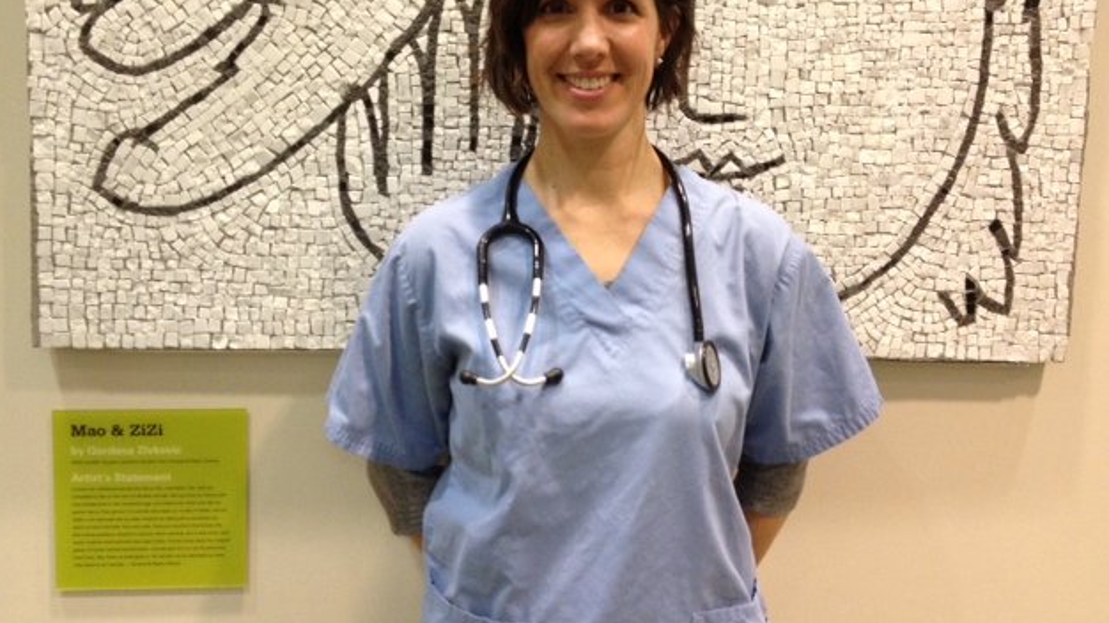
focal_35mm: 39
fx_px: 1147
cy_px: 214
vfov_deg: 30.2
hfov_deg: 51.6
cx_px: 547
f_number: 2.4
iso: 250
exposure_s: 1/20
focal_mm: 4.28
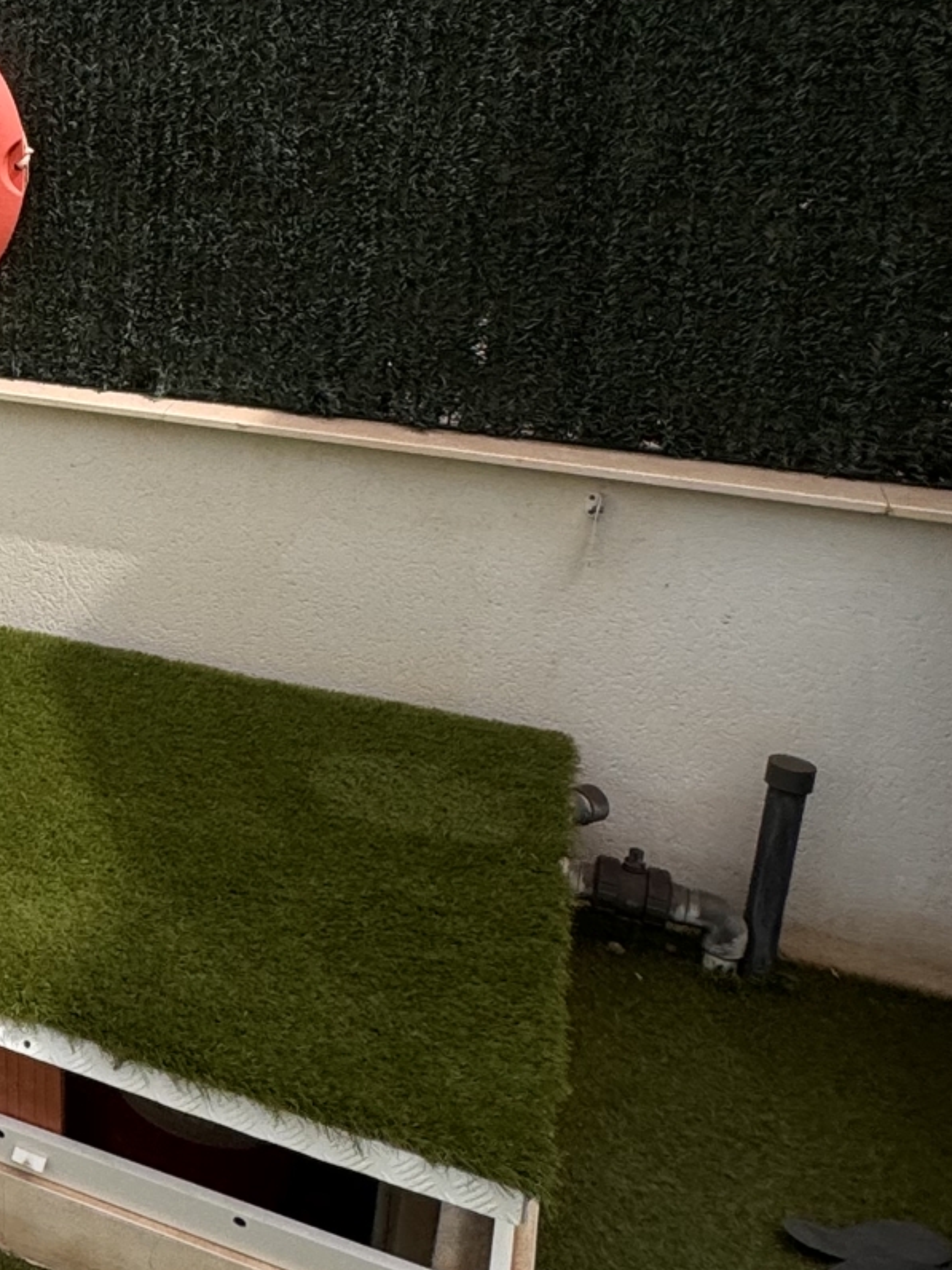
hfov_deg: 25.0
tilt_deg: -8.5
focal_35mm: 45
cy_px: 327
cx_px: -456
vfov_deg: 40.9
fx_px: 1650
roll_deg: -0.5
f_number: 2.2
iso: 40
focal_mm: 2.22
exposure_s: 1/1880
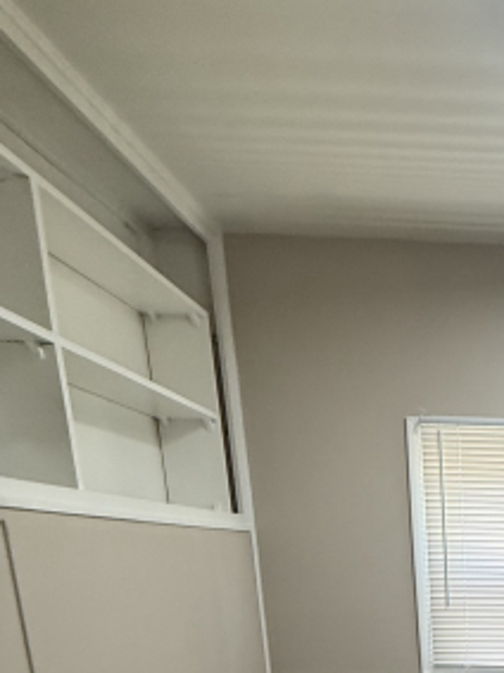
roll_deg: -1.8
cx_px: 585
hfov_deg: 35.2
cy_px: 705
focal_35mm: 33
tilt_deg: -9.4
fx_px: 641
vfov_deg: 44.8
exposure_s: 1/120
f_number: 2.2
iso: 320
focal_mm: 2.22
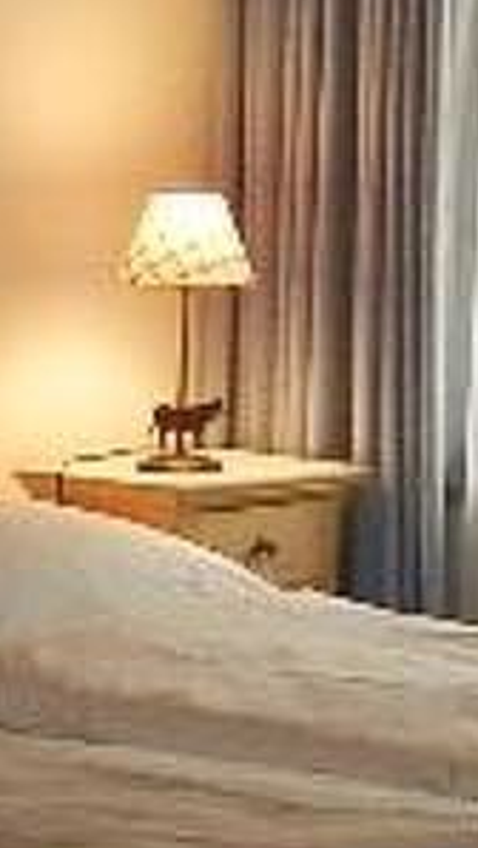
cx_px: 131
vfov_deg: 11.5
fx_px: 4206
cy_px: 478
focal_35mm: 187
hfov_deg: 6.5
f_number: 3.5
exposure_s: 1/30
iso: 200
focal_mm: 4.5
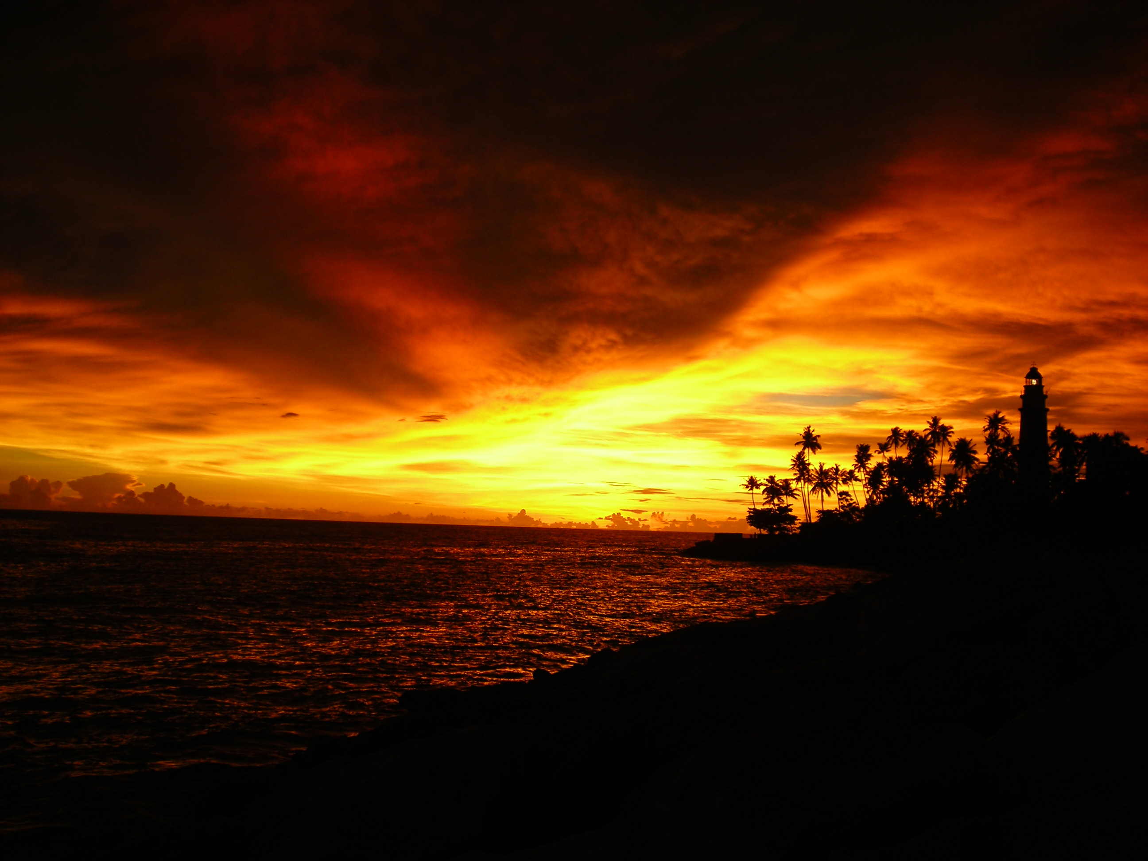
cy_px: 430
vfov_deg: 37.7
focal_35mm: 38
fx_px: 1260
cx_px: 574
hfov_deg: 49.0
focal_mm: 6.3
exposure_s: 1/46.3
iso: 50
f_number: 3.2
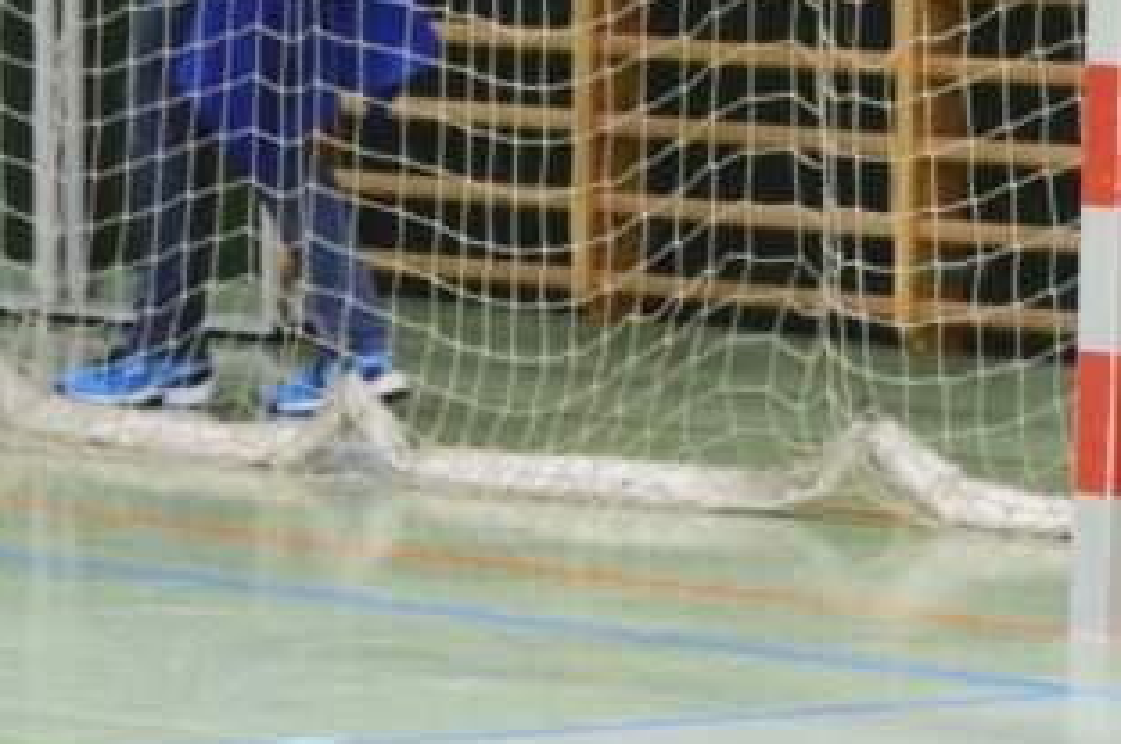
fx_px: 9483
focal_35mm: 305
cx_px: 1599
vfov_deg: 4.5
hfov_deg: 6.7
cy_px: -122
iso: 1600
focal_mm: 62
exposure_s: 1/320
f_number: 4.2
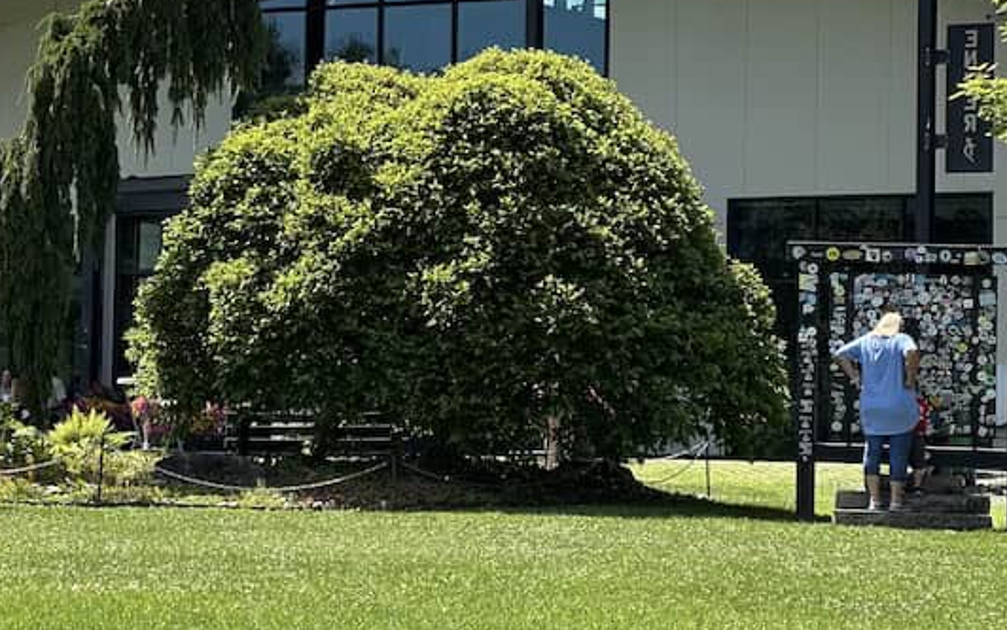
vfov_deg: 8.4
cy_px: 184
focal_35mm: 157
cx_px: 102
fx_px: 4311
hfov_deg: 13.2
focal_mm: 9
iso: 32
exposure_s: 1/533
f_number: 2.8
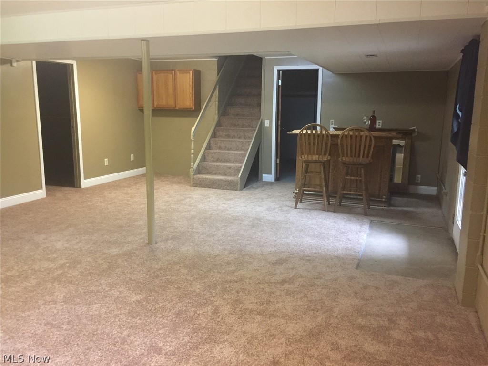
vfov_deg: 48.2
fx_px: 409
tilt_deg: -9.7
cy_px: 183
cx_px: 244
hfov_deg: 61.7
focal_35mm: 29
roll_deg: -0.2
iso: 125
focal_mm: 4.15
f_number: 2.2
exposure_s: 1/10
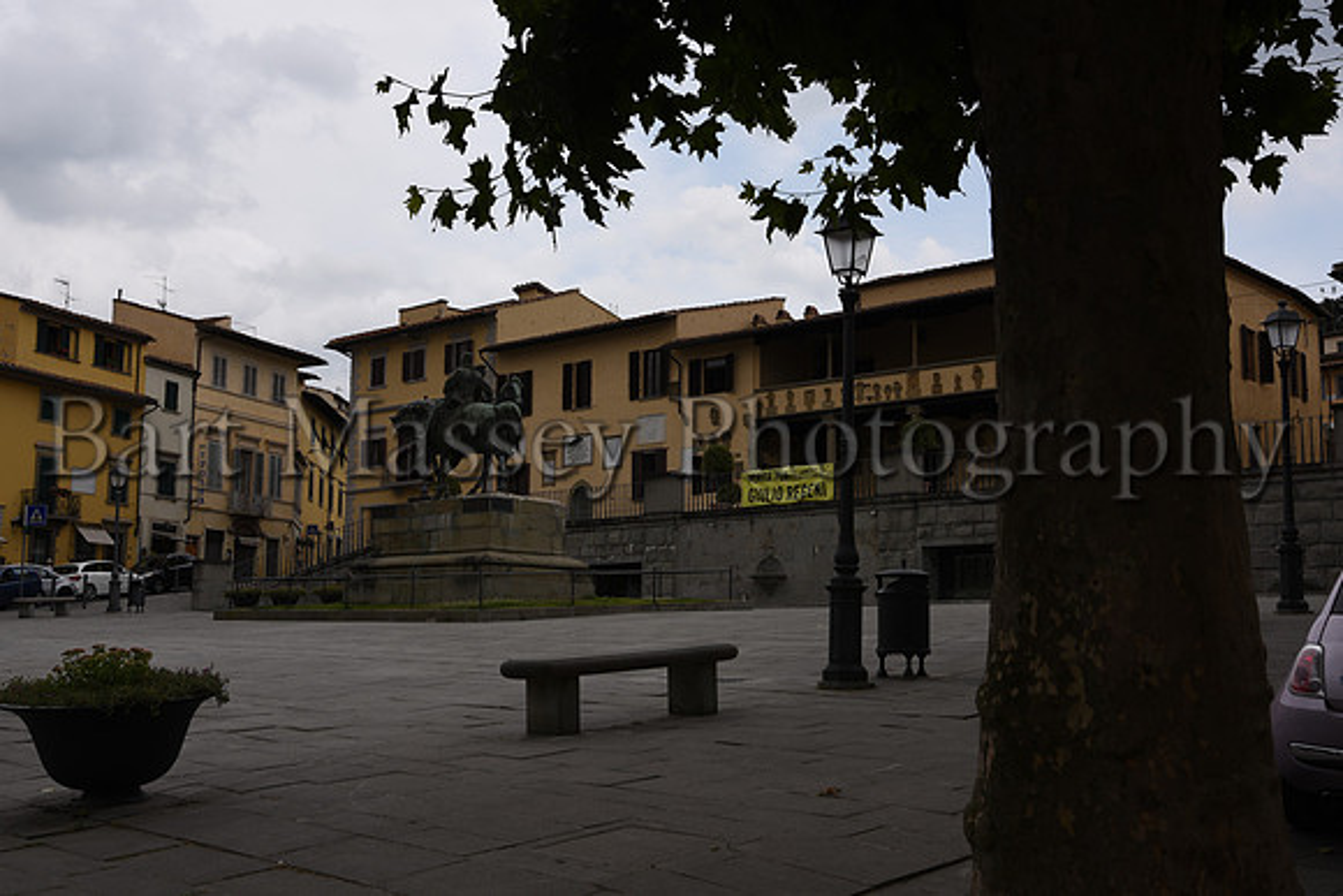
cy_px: 448
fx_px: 1567
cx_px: 672
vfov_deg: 31.9
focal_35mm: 42
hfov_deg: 46.4
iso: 64
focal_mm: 42
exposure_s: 1/200
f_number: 10
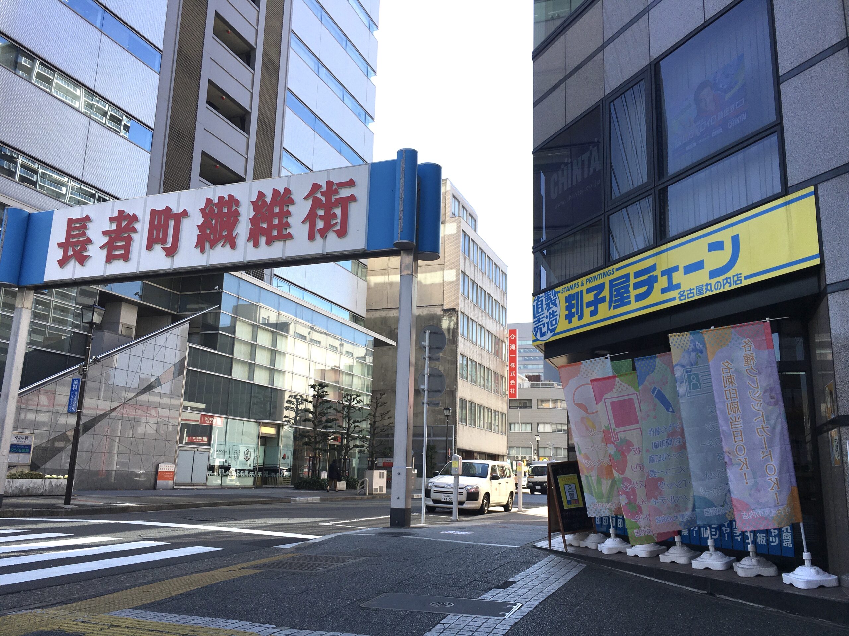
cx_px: 424
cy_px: 318
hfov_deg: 61.7
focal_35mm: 29
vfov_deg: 48.2
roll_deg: -2.7
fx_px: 711
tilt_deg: +13.3
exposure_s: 1/793
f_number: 2.2
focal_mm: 4.15
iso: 25
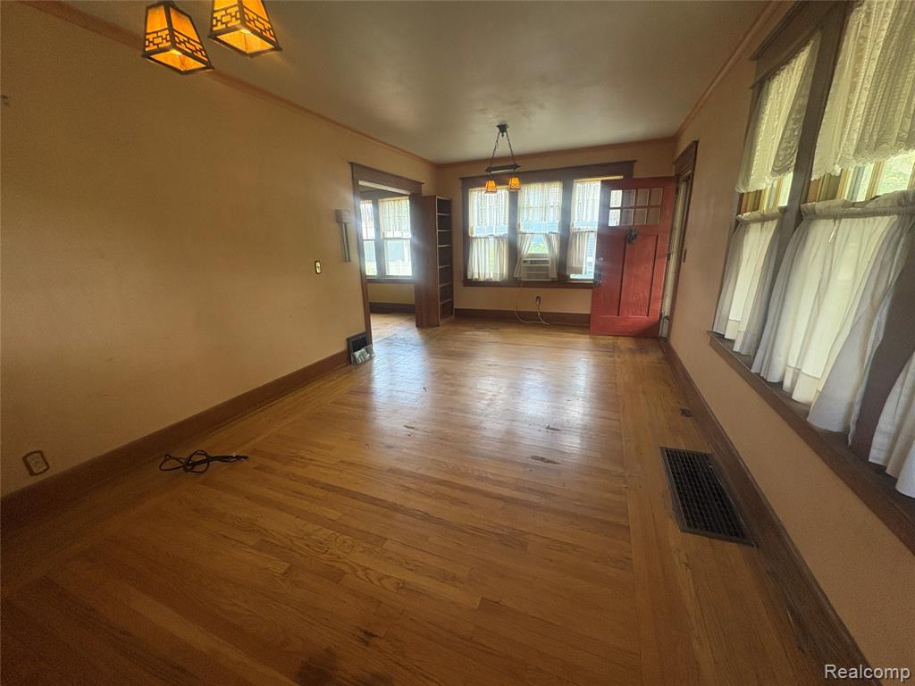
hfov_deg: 102.1
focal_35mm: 14
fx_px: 370
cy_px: 343
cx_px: 458
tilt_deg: -14.1
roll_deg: +1.7
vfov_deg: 85.7
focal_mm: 2.22
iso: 250
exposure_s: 1/120
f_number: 2.2
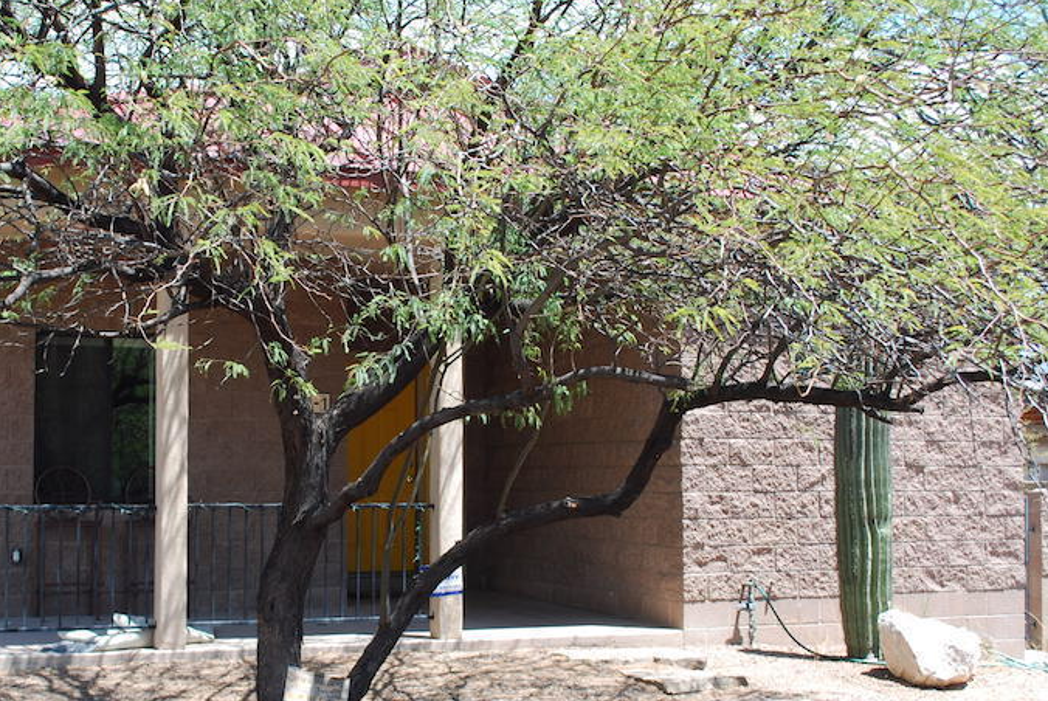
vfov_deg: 27.0
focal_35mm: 50
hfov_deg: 39.3
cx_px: 392
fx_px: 1457
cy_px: 401
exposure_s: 1/125
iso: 100
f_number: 5.6
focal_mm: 22
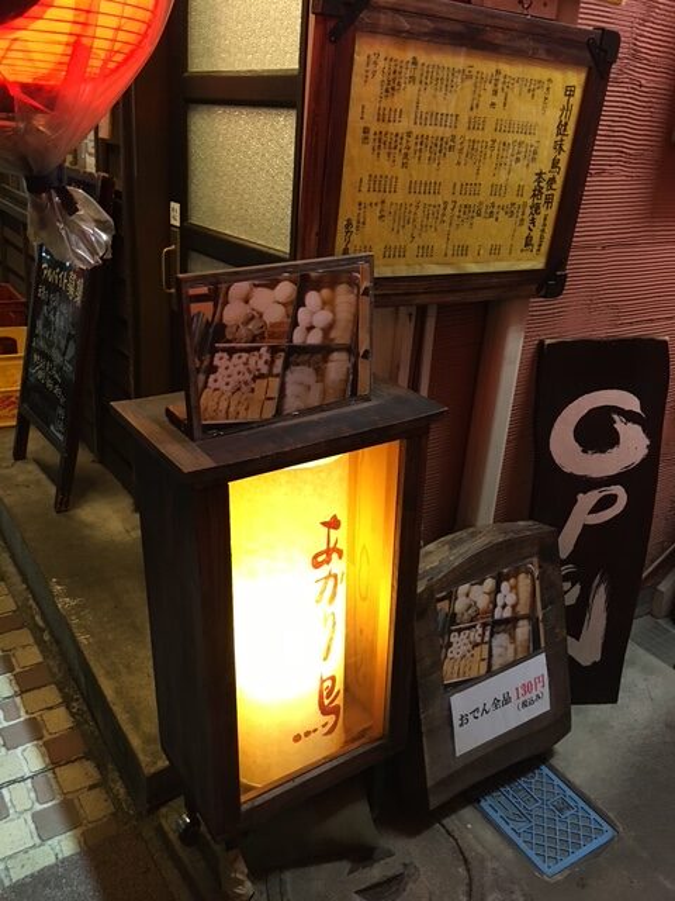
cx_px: 338
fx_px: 754
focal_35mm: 29
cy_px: 450
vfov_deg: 61.7
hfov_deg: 48.2
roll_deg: -6.3
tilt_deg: -22.4
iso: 160
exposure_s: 1/30
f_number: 2.2
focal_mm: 4.15
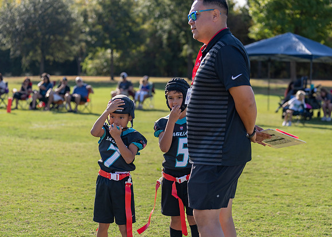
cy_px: 133
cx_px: 167
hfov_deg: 23.7
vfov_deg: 17.0
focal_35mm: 84
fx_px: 791
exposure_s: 1/1250
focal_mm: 70
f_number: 2.8
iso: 100
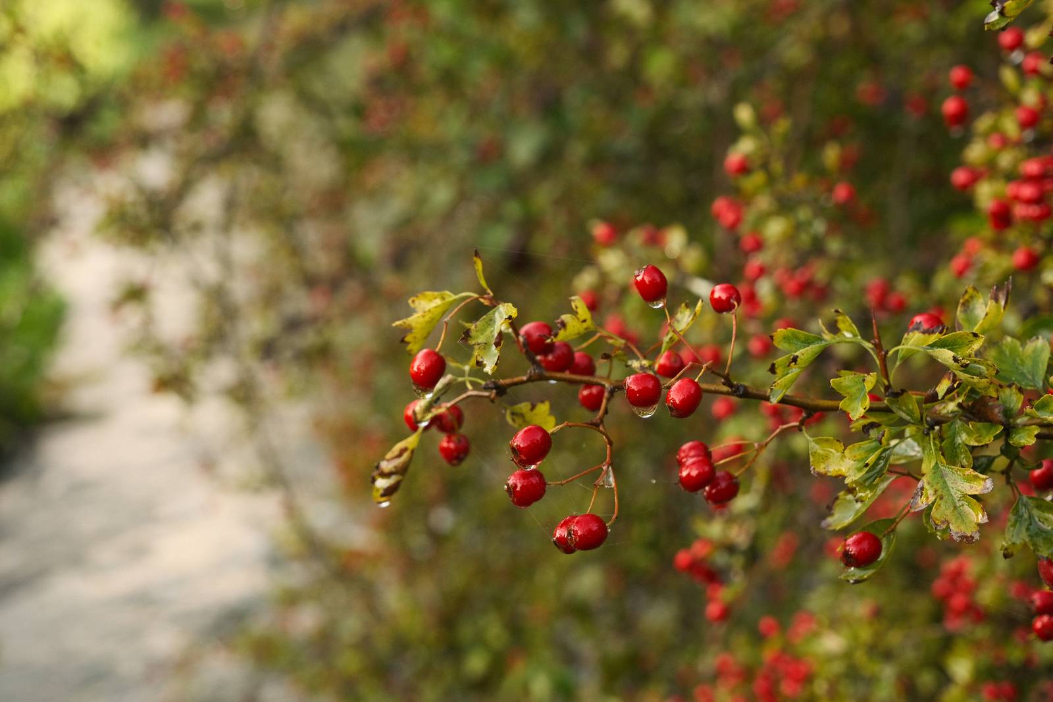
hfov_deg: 35.6
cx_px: 526
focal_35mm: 56
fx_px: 1638
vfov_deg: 24.2
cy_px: 351
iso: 640
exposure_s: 1/125
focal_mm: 37.6
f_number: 5.6
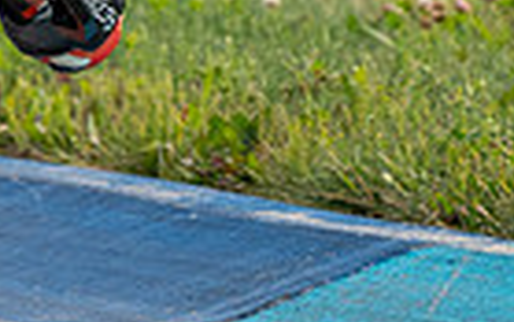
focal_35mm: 2873
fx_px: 40262
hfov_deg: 0.7
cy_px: -157
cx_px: -436
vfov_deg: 0.5
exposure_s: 1/1250
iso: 450
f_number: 6.3
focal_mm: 600
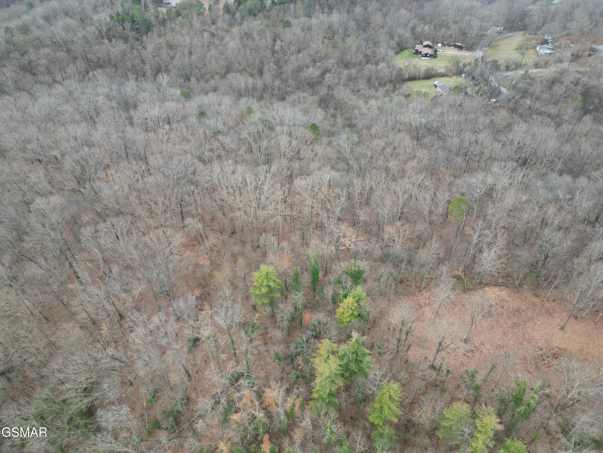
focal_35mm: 24
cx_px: 302
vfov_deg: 56.8
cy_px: 226
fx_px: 418
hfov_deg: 71.6
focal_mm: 6.72
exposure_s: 1/350
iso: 100
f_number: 1.7
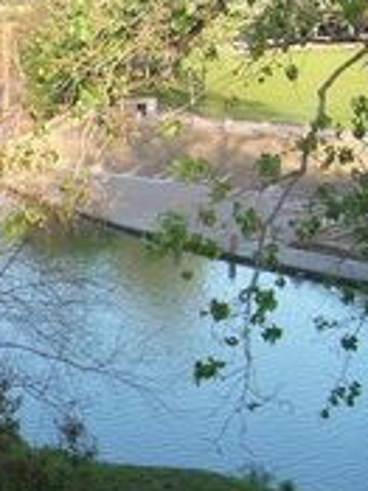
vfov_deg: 22.3
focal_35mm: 88
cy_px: 272
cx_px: -230
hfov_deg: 15.1
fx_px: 1249
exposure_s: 1/250
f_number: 2.8
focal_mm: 5.8
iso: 80
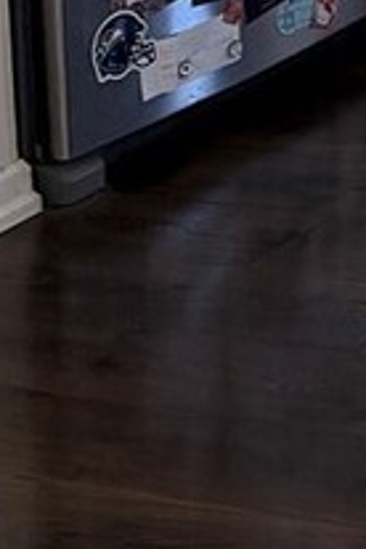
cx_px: 1228
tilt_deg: -4.6
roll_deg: +1.5
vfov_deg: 10.7
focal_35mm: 174
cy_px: -586
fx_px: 2653
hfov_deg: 6.8
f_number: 1.78
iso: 200
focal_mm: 6.76
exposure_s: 1/75
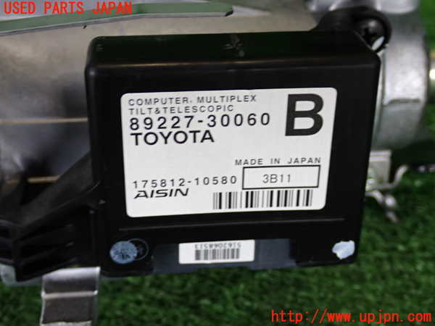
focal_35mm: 54
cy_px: 163
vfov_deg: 27.0
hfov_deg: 35.5
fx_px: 679
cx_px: 218
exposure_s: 1/50
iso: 250
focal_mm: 9.65
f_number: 3.3
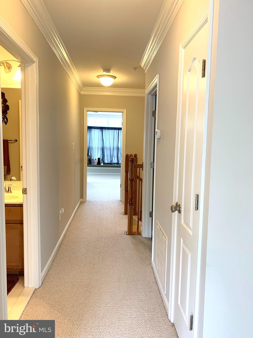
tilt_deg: -5.6
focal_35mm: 26
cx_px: 126
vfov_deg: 67.3
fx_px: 253
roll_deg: -1.2
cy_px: 169
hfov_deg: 53.1
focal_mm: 4.25
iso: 100
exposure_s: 1/60
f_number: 1.8
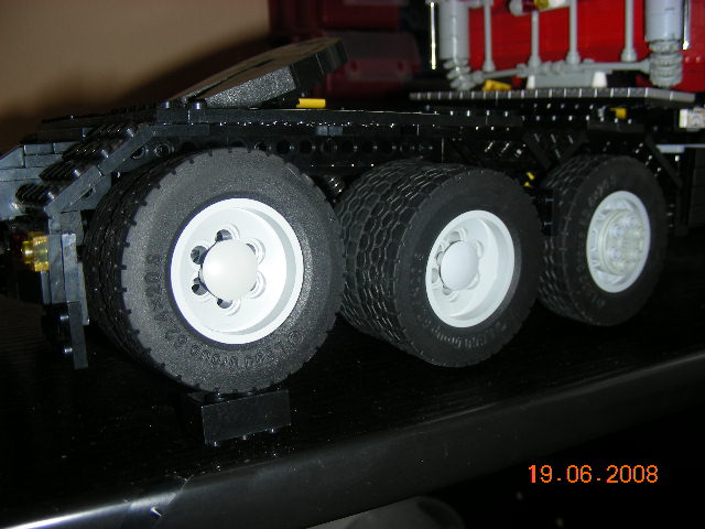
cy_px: 264
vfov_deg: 37.7
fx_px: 774
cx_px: 352
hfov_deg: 49.0
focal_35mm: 38
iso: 50
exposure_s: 1/60
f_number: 3.5
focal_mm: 6.3
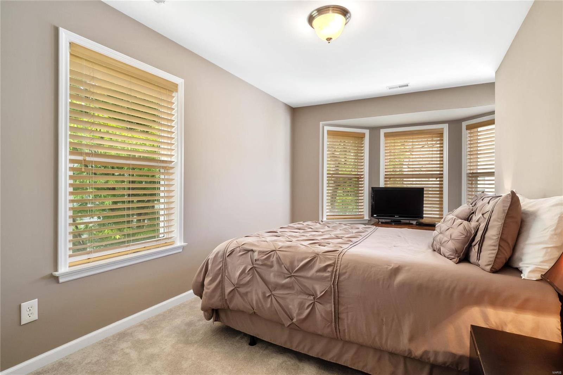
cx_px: 282
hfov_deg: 90.0
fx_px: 281
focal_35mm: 18
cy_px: 188
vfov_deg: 67.4
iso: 400
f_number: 8
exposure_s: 1/13
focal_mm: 9
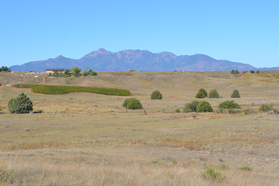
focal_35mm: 72
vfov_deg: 18.9
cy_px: 77
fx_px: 558
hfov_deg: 28.1
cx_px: 132
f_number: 9
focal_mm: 48
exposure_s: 1/320
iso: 100
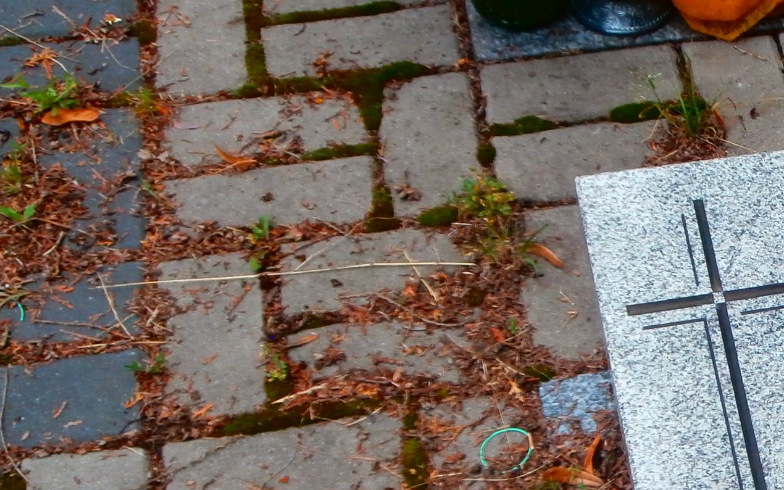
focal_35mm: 75
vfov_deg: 17.3
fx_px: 1603
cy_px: 359
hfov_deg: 25.1
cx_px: 910
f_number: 3.5
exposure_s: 1/200
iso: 100
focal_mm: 5.36
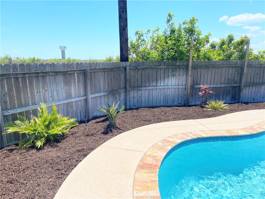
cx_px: 132
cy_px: 100
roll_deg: +0.3
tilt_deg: -12.8
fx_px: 191
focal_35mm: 25
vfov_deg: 54.9
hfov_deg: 69.4
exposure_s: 1/5618
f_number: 1.6
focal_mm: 5.1
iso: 32
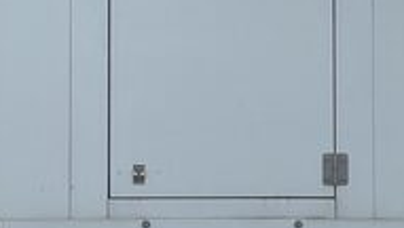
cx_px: 148
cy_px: -53
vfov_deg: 9.1
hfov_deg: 16.2
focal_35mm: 132
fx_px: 1416
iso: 16
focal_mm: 3
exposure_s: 1/997
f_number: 1.8
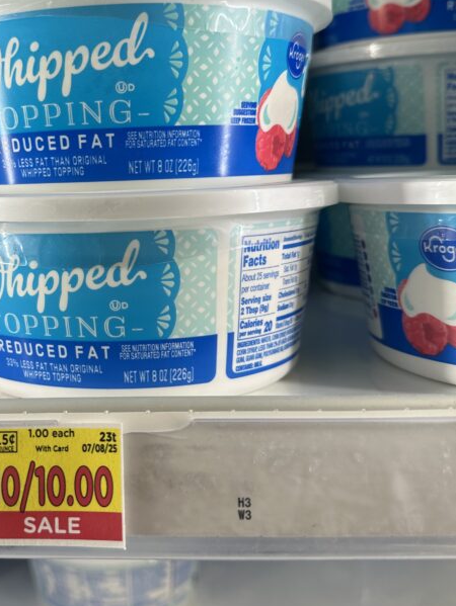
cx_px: 106
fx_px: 719
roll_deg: +1.1
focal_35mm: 41
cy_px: 247
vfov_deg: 45.5
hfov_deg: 34.3
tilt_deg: -8.0
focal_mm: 6.86
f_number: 1.78
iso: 64
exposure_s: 1/177
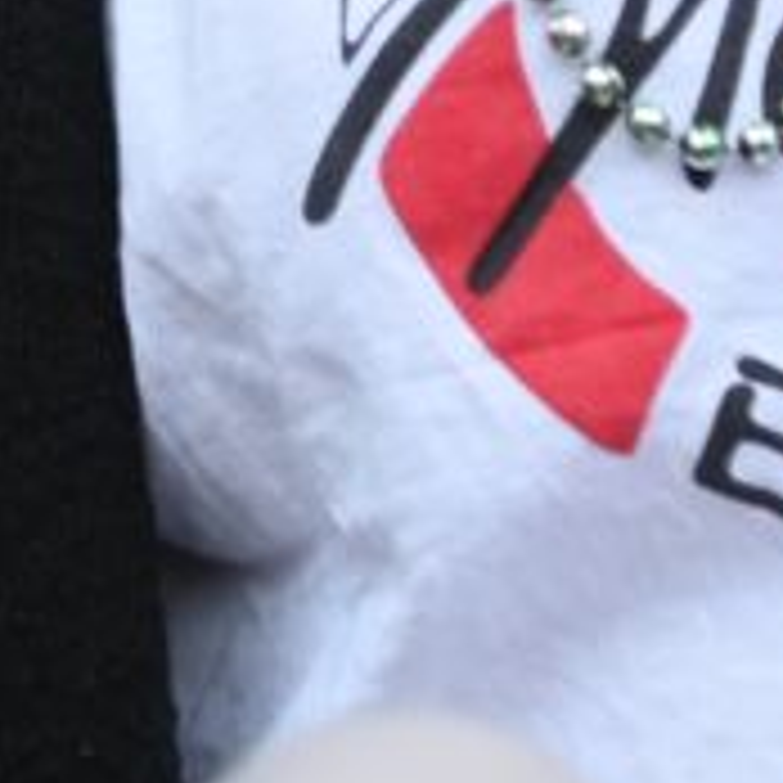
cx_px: -230
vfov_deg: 3.7
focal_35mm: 468
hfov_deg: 3.7
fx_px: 11977
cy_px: -927
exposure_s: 1/125
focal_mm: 75
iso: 1600
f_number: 4
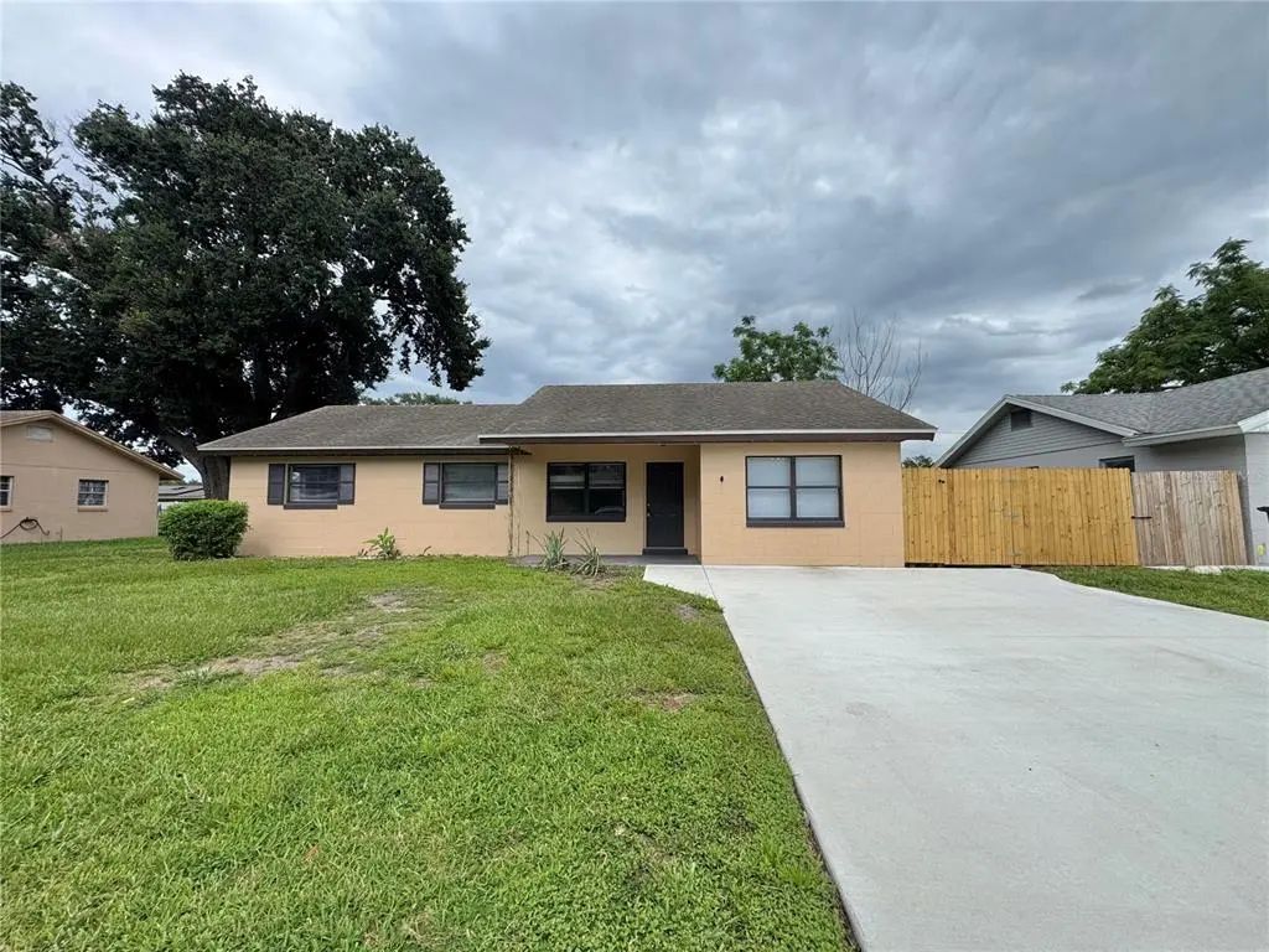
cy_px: 476
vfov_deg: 85.7
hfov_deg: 102.1
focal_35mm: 14
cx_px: 634
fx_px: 513
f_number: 2.2
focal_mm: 2.22
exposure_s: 1/1789
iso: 50
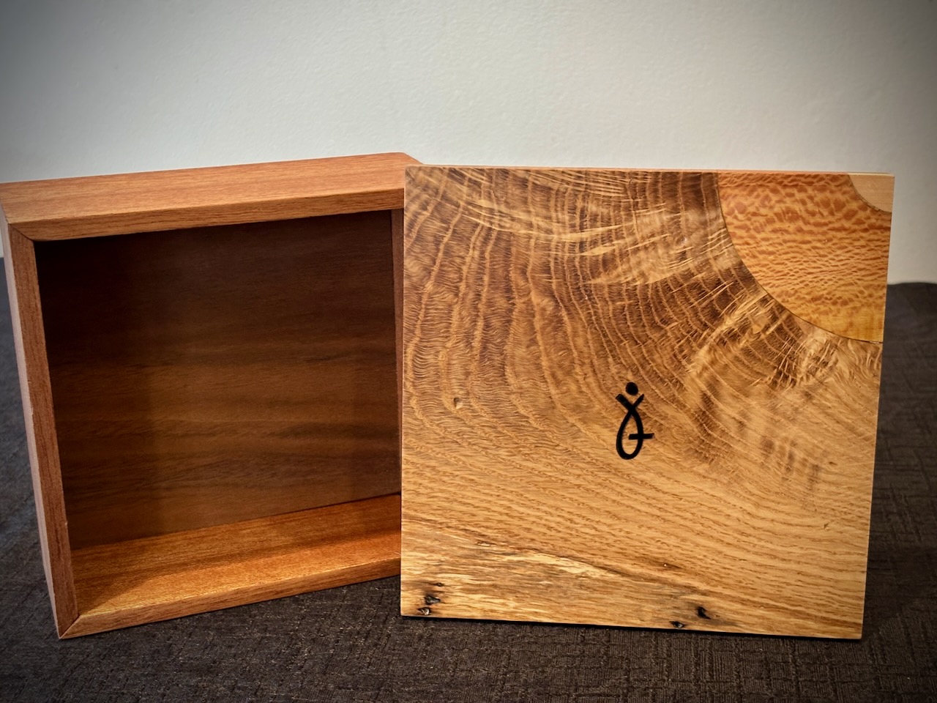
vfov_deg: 28.0
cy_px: 352
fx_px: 1408
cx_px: 468
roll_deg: +1.3
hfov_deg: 36.8
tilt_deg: -19.0
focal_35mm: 52
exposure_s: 1/40
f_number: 1.6
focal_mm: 5.96
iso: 200
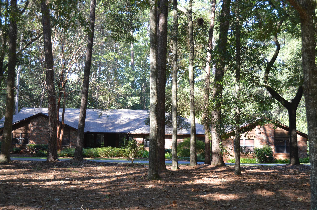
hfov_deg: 39.6
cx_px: 159
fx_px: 440
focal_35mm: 50
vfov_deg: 26.9
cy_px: 101
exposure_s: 1/125
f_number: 5.6
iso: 320
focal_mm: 32
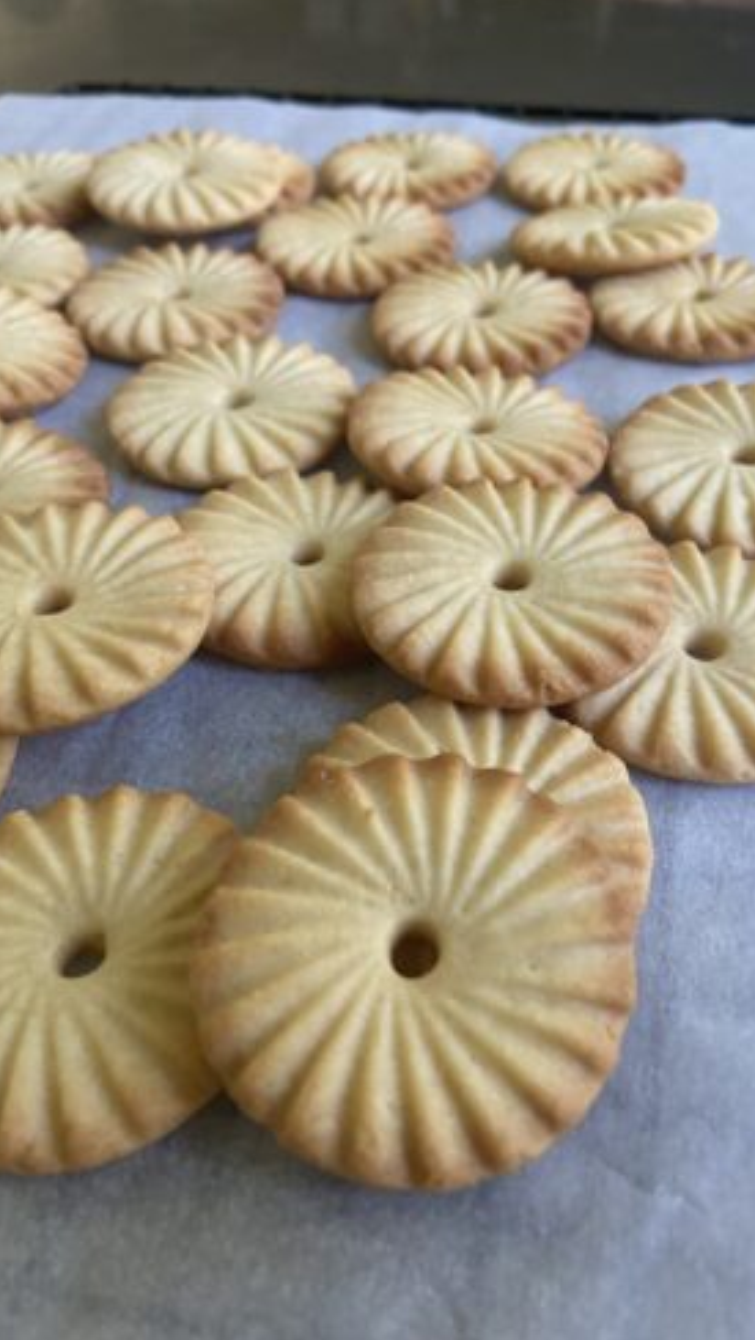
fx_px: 1031
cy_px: 675
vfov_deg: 66.0
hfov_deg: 40.1
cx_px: 441
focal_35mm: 29
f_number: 1.8
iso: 160
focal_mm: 4.25
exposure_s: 1/60
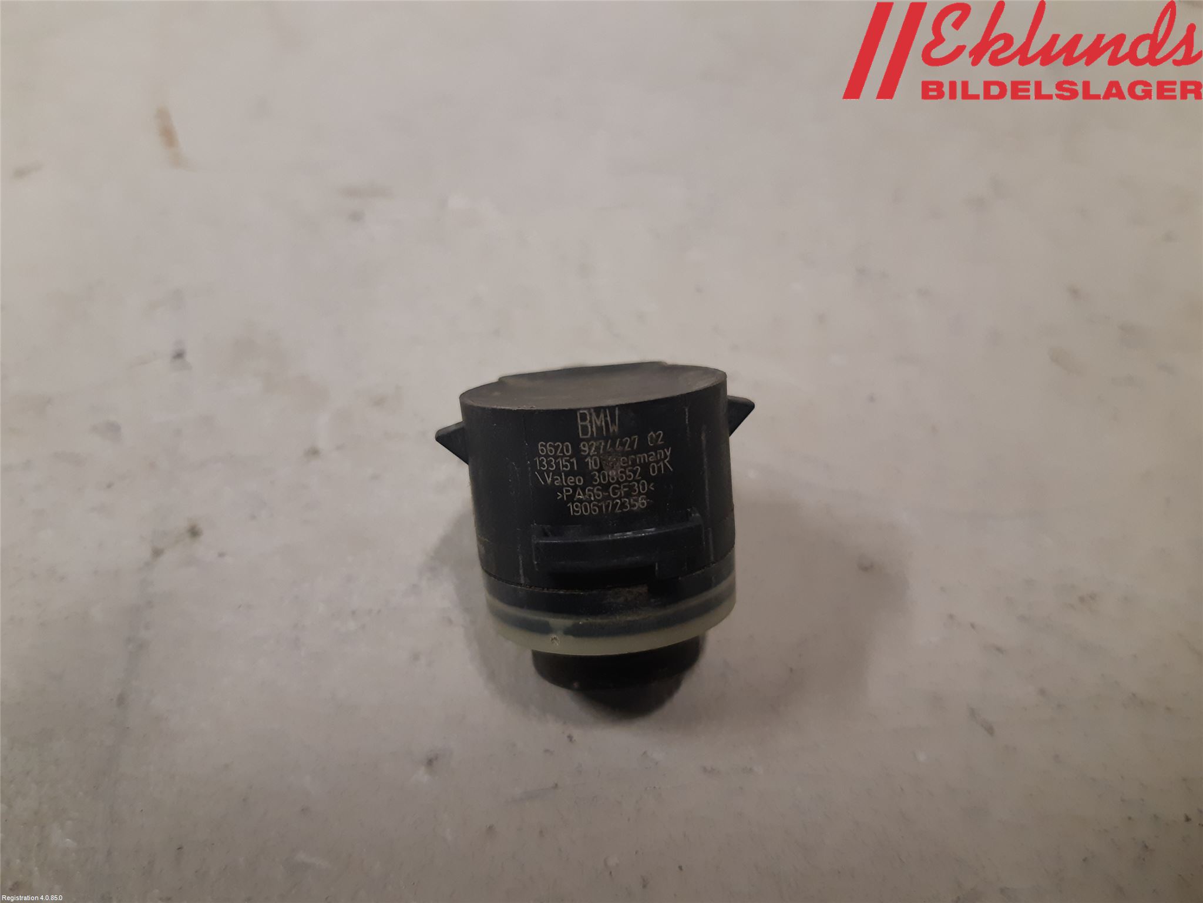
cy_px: 452
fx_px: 904
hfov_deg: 67.3
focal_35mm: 26
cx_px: 602
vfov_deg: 53.1
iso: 200
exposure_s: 1/50
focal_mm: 3.93
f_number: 1.7
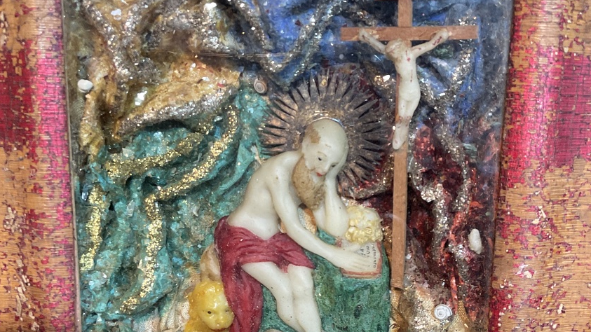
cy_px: 234
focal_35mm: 45
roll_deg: -1.0
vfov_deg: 26.3
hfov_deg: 45.5
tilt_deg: -7.3
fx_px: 705
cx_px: 306
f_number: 1.8
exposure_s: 1/50
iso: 80
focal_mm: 3
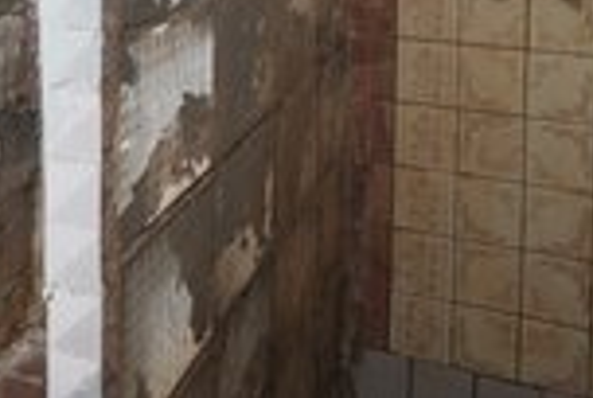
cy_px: -119
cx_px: 355
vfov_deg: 27.0
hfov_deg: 46.1
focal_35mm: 42
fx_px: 693
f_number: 5
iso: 1600
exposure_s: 1/40
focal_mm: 16
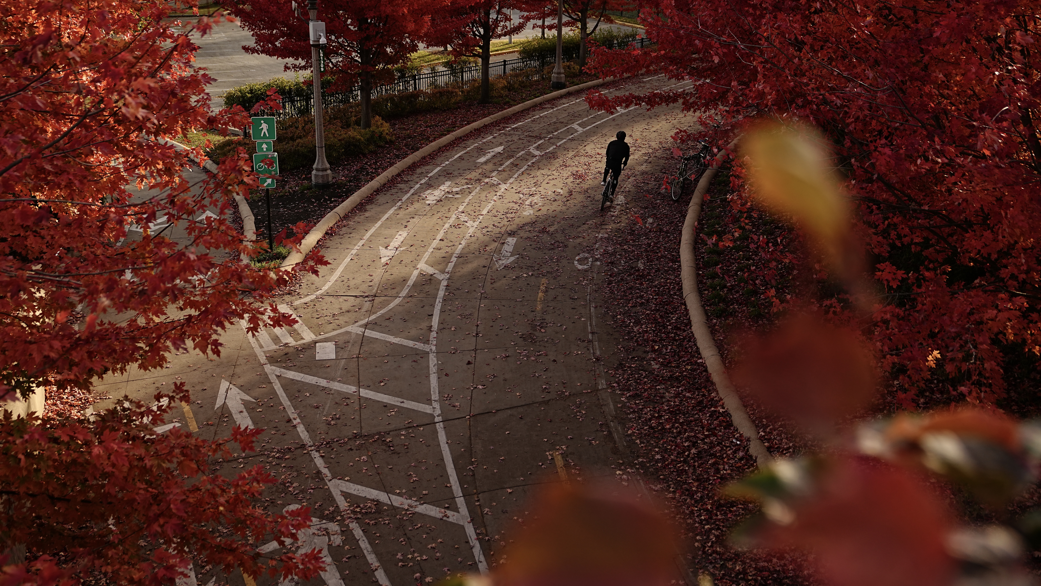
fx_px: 966
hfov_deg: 56.6
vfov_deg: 33.6
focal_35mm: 35
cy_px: 238
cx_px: 515
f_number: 2.8
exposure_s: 1/1250
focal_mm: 33
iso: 200
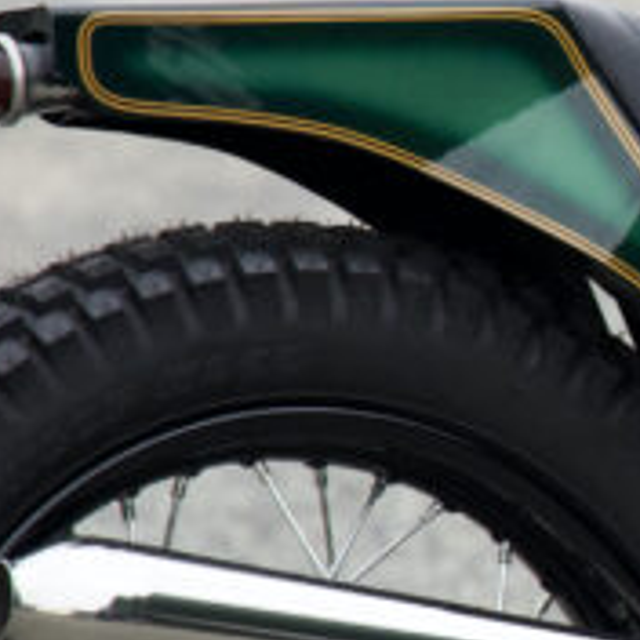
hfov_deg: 1.8
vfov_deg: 1.8
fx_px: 20729
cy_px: 467
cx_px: 1316
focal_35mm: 991
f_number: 5.6
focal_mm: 200
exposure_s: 1/250
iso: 800
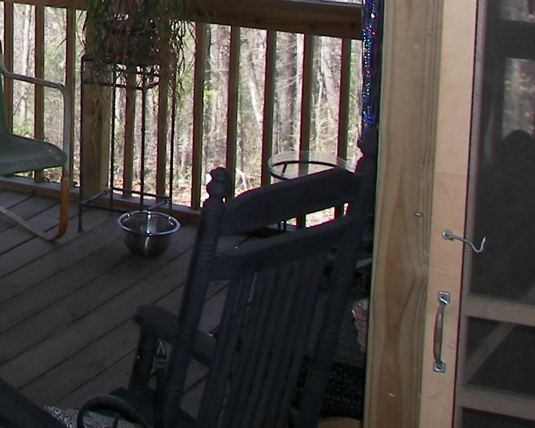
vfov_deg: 14.8
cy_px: -133
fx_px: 1568
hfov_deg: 18.1
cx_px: -148
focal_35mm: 99
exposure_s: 1/100
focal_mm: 6
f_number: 2.8
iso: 50
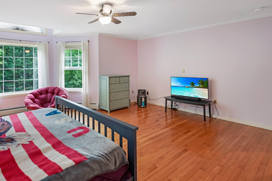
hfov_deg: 84.4
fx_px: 144
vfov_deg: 63.4
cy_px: 65
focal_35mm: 19
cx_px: 94
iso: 1000
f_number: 14
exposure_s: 1/3
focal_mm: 14
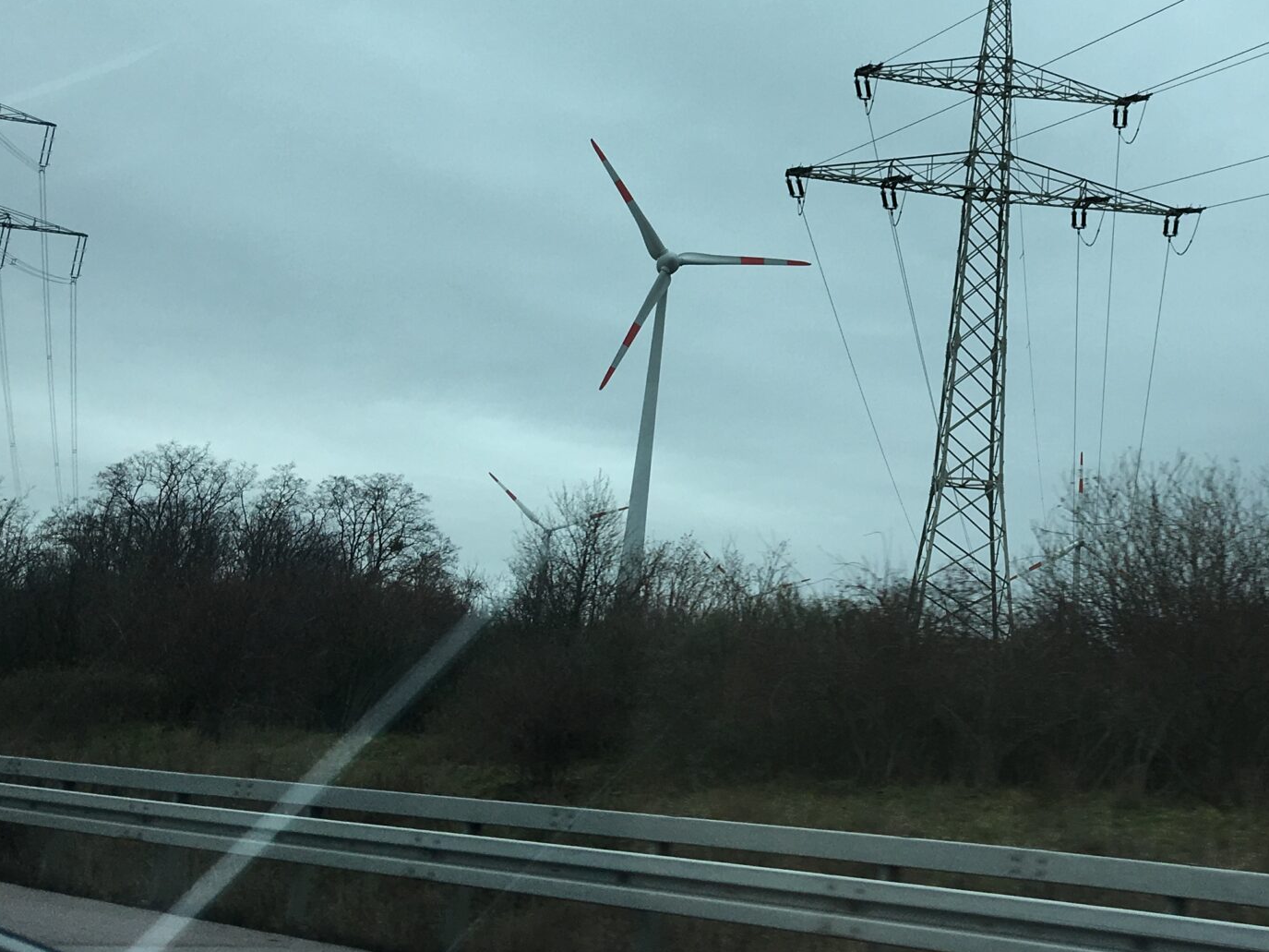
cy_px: 97
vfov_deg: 26.2
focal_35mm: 54
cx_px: 1000
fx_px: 1979
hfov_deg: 34.5
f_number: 2.2
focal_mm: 4.15
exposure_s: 1/447
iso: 25
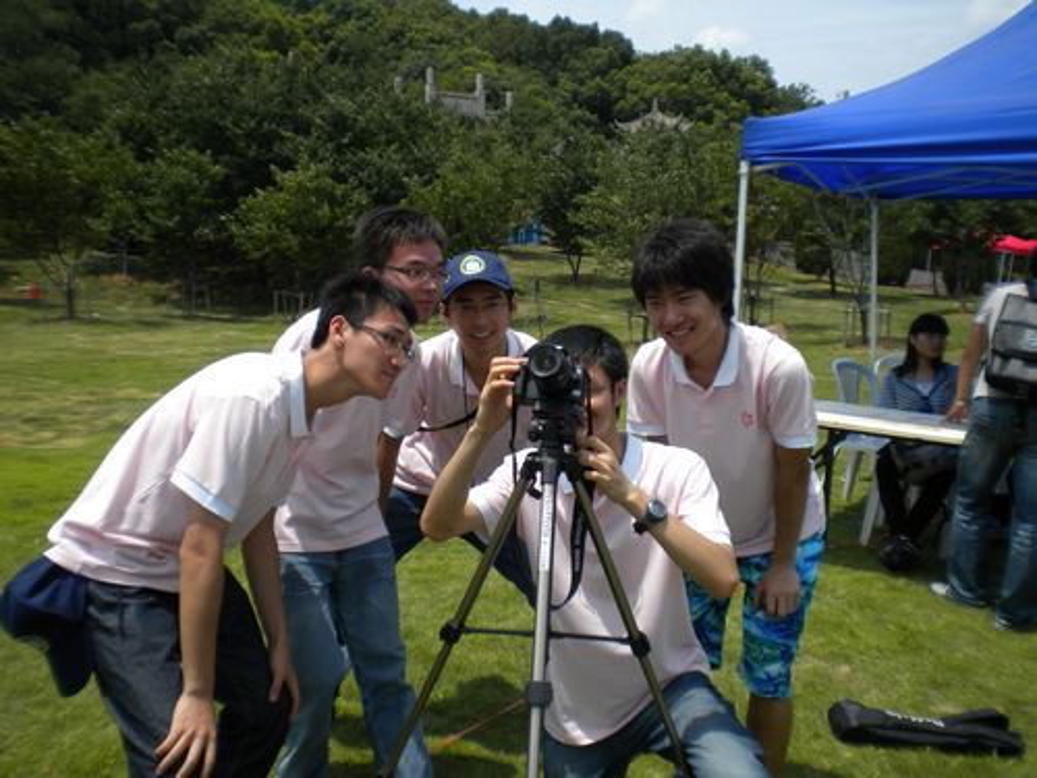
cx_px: 518
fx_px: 1049
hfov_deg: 52.6
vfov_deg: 40.7
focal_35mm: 35
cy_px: 389
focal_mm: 6.3
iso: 80
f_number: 4.6
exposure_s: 1/718
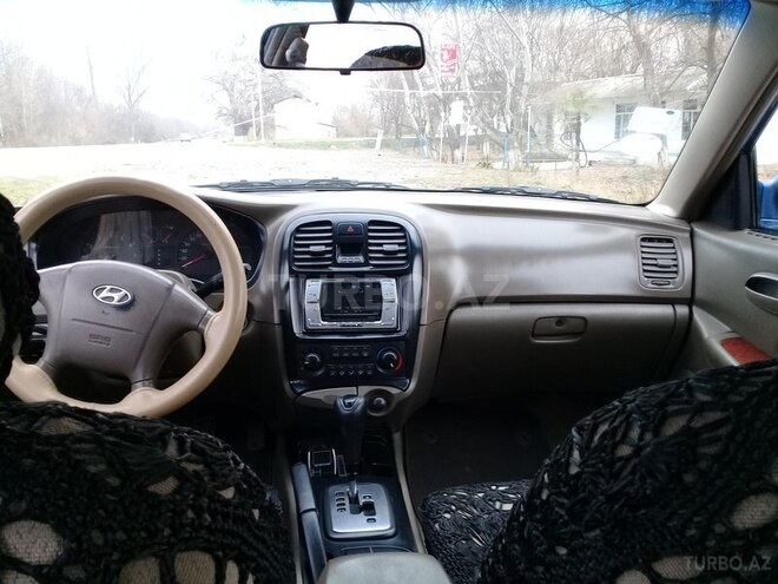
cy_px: 292
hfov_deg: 58.4
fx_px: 697
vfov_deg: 45.4
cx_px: 389
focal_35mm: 31
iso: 64
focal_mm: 3.3
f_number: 2.2
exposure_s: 1/50
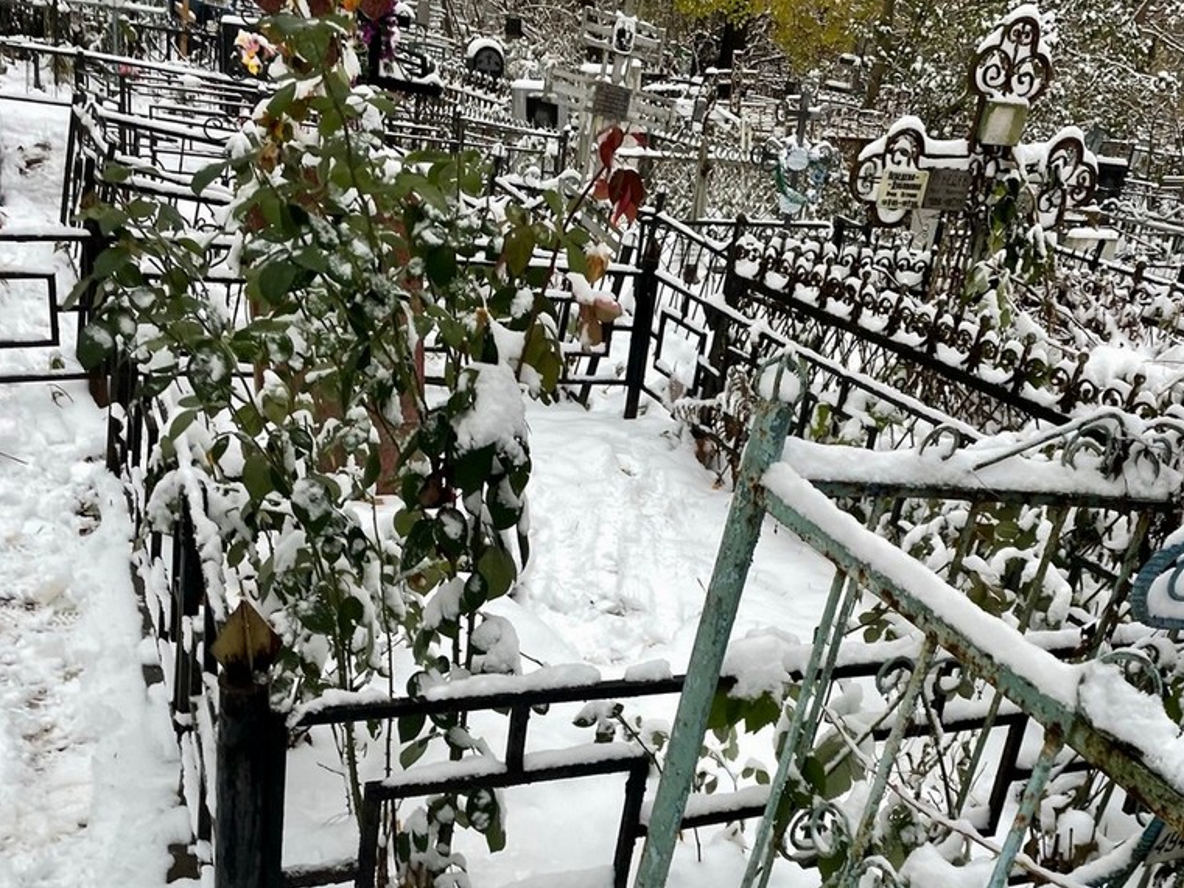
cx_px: 636
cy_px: 540
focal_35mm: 35
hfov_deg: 52.6
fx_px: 1197
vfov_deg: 40.5
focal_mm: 4.2
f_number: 1.6
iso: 50
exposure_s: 1/121
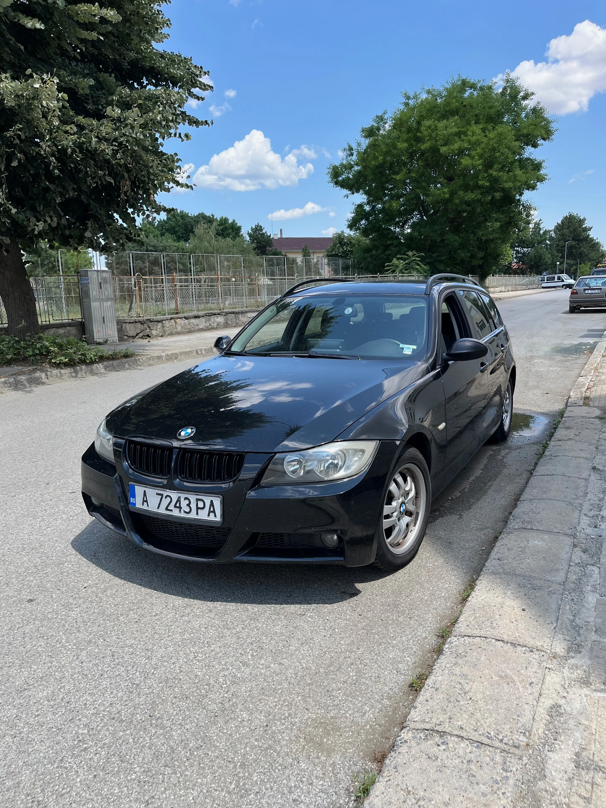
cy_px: 404
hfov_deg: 53.1
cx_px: 303
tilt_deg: -10.1
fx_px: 607
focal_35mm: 26
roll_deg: +1.4
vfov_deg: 67.3
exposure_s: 1/2062
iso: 50
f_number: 1.6
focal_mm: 5.1
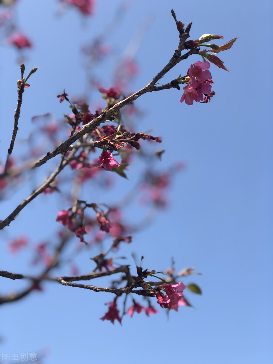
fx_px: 599
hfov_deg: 25.7
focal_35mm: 57
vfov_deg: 33.8
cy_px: 182
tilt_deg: +47.9
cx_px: 136
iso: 20
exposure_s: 1/585
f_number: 2.8
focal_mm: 6.6
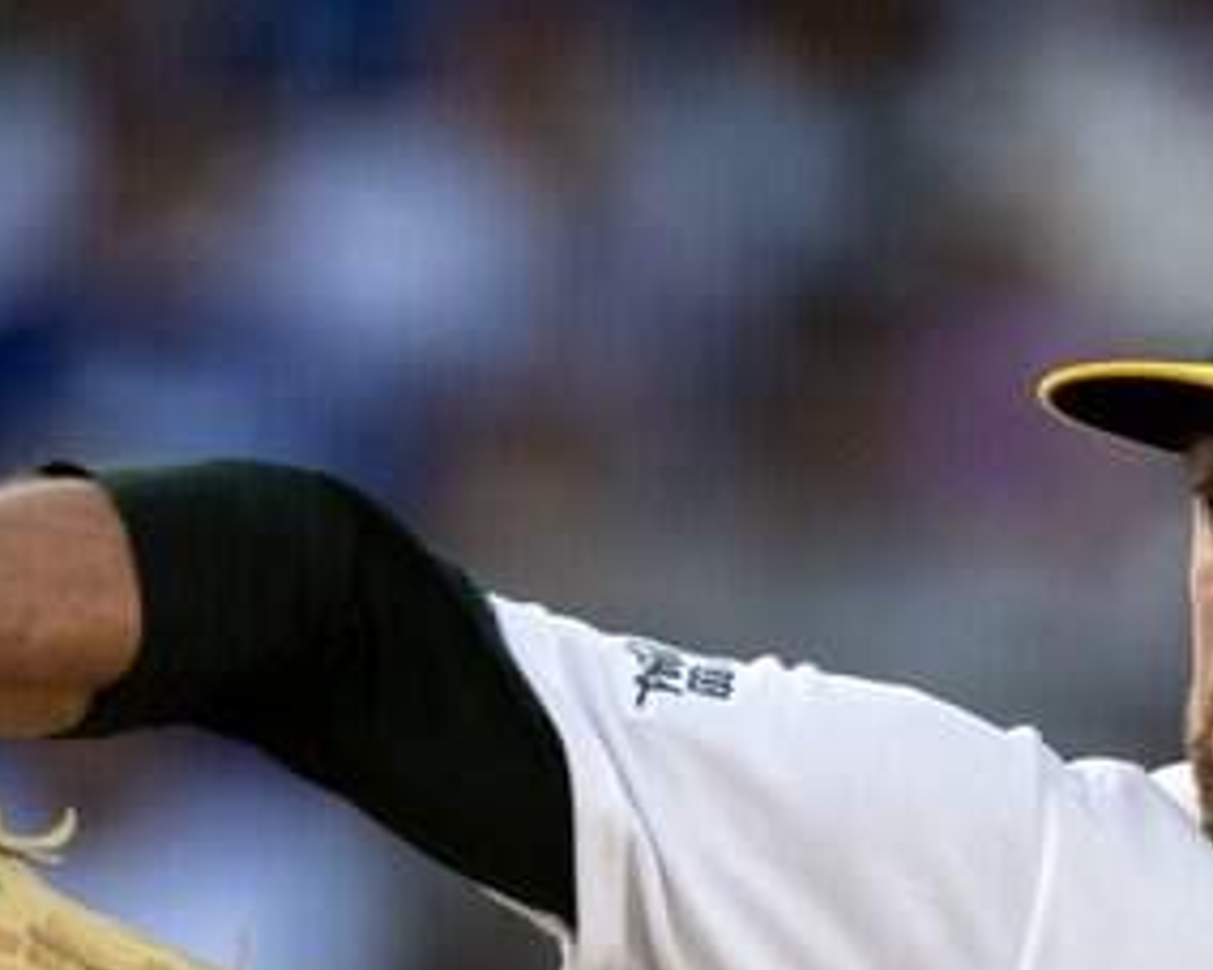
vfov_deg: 0.7
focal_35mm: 2219
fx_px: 79635
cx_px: 1179
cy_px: 1286
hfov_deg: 0.9
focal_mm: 560
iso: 500
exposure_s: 1/2500
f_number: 4
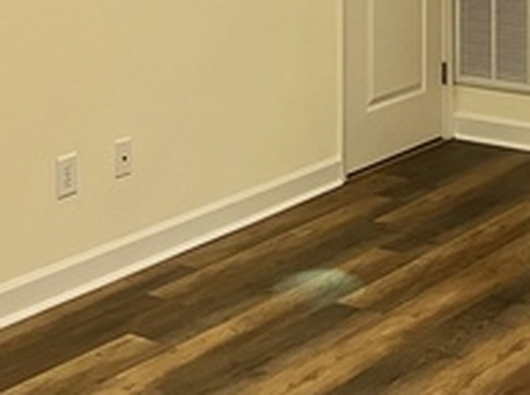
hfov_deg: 21.6
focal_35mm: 90
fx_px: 1375
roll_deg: +0.2
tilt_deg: -3.3
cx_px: 402
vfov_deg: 15.3
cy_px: -176
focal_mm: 5.1
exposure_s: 1/40
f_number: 1.6
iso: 400
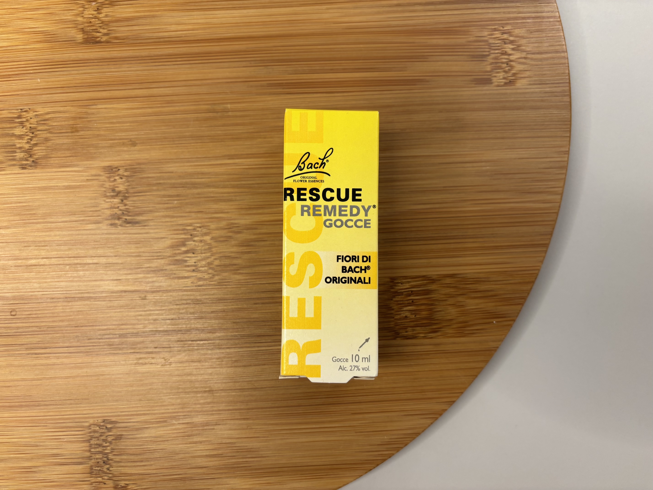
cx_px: 326
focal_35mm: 26
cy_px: 245
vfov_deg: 53.1
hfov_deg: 67.3
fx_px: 490
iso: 80
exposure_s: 1/100
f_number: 1.6
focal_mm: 5.96
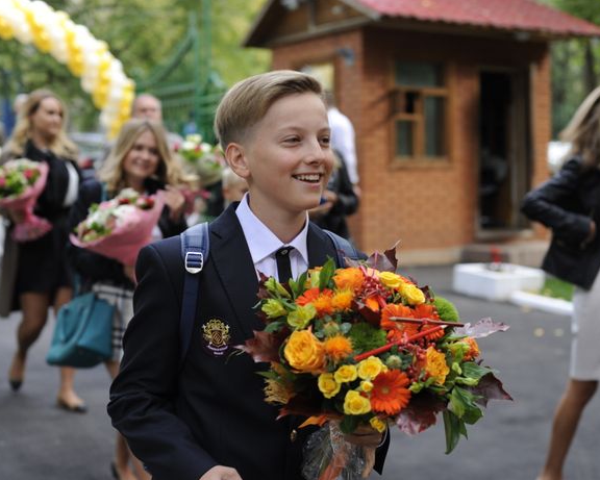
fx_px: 1012
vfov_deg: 26.7
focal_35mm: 57
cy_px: 242
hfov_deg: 33.0
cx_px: 326
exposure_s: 1/250
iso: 320
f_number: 3.5
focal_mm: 50
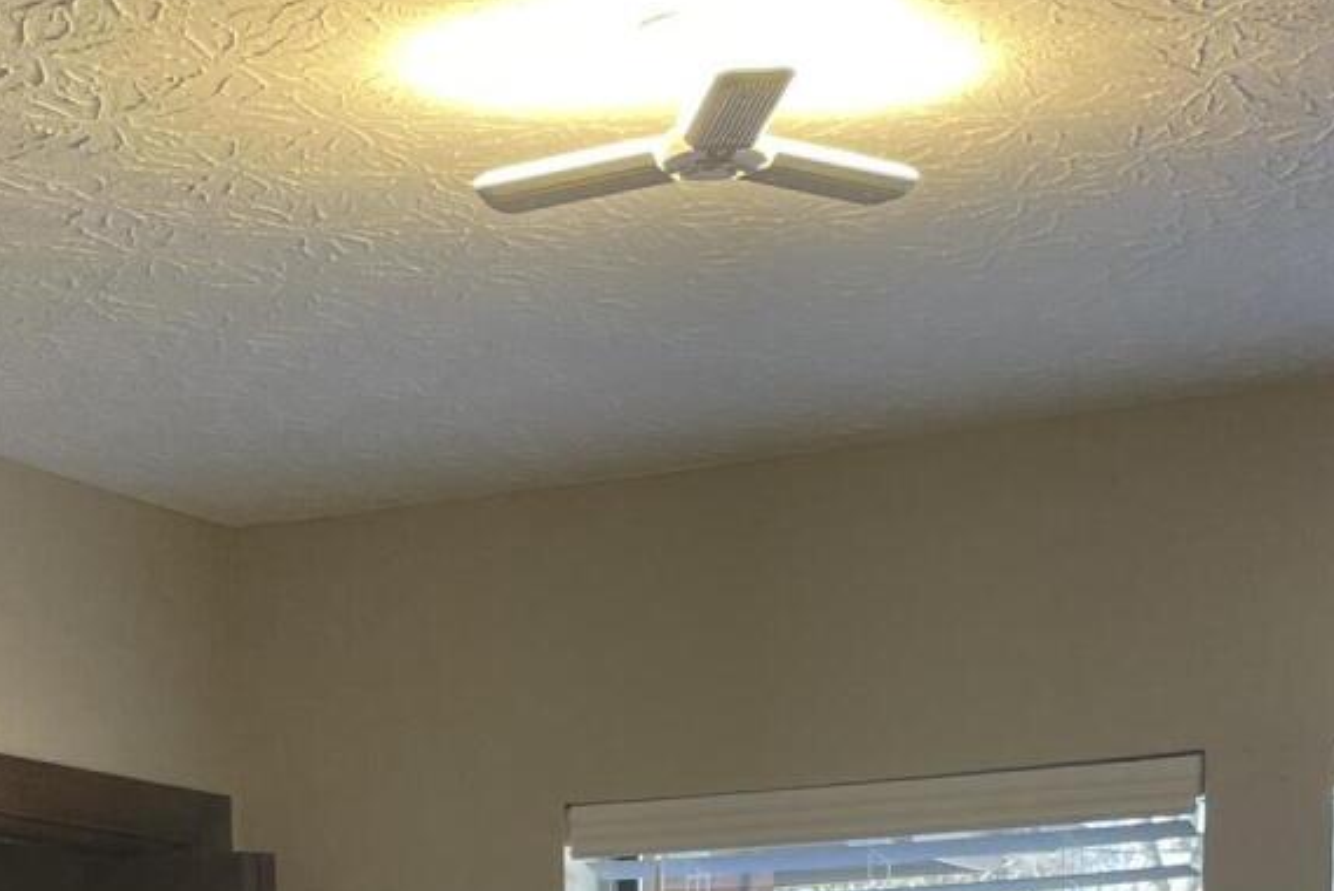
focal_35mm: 95
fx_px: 3522
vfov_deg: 12.9
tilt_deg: -5.1
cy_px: 1653
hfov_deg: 21.4
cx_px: 469
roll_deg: +0.7
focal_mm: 4.2
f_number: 1.6
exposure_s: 1/120
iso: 40
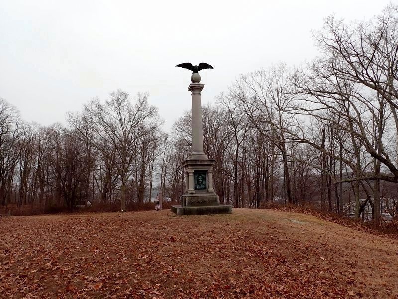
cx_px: 199
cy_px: 150
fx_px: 287
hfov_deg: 69.4
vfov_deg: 54.9
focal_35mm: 25
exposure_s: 1/160
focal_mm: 4.5
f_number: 2.8
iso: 100
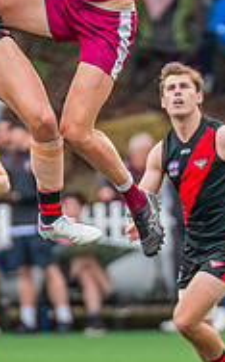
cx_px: 71
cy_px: 88
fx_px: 14762
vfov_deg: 1.4
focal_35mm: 1500
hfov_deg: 0.9
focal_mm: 360
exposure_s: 1/1250
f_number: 4.5
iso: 800
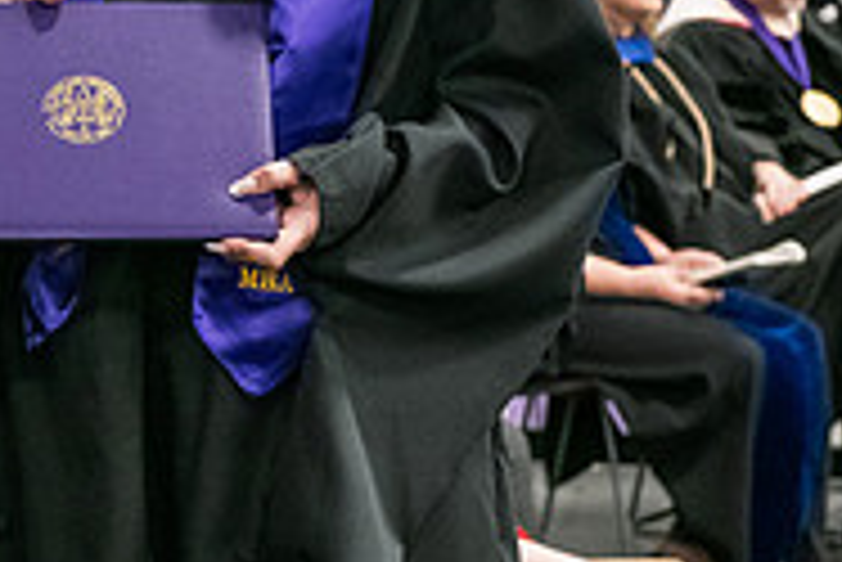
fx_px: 4494
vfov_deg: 7.1
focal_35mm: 192
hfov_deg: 10.5
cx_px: -221
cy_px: -169
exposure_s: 1/125
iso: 2000
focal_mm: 62
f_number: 5
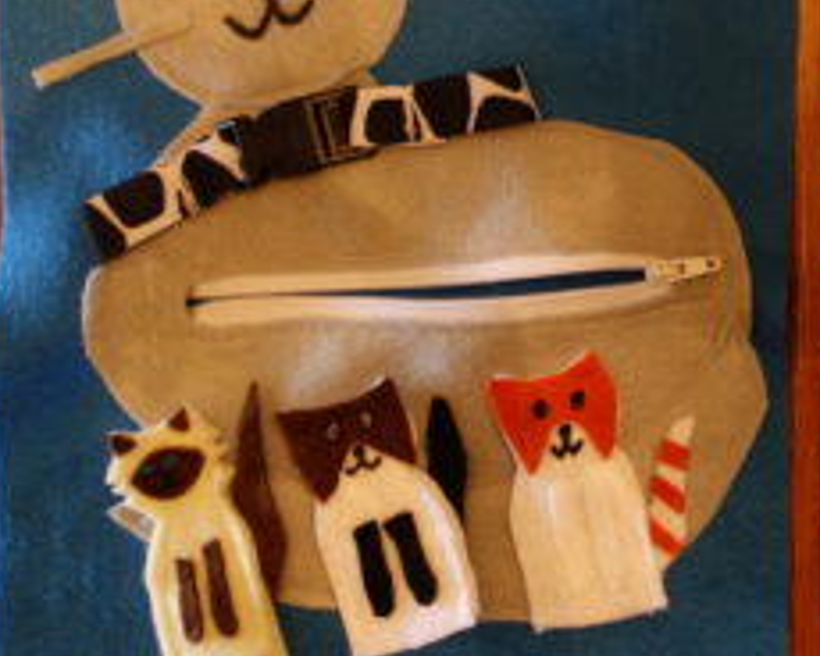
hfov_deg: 28.1
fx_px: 1553
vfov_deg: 23.6
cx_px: 784
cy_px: 152
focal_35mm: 64
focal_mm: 10.4
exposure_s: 1/30
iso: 400
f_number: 1.8
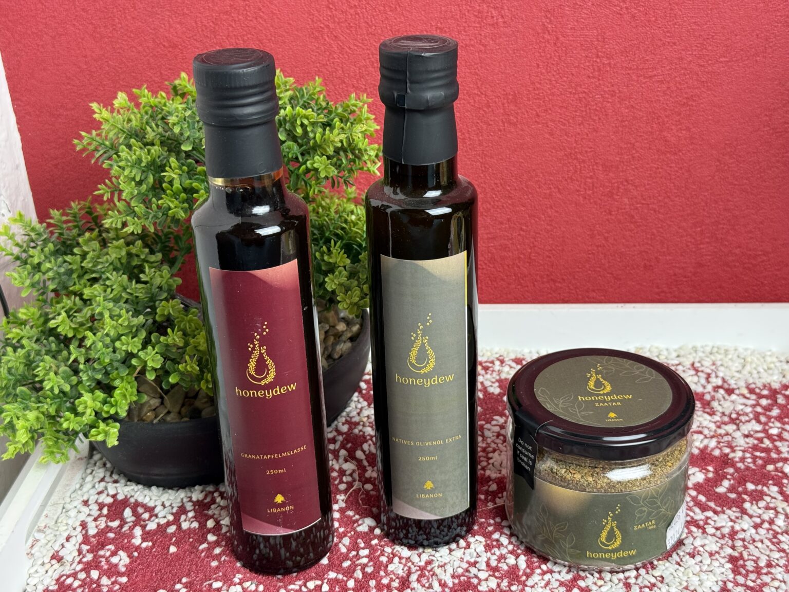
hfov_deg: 39.7
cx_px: 394
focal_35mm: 48
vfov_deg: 30.3
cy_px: 296
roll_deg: +2.6
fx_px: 1094
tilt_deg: -27.4
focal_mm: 6.76
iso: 100
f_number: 1.78
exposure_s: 1/50
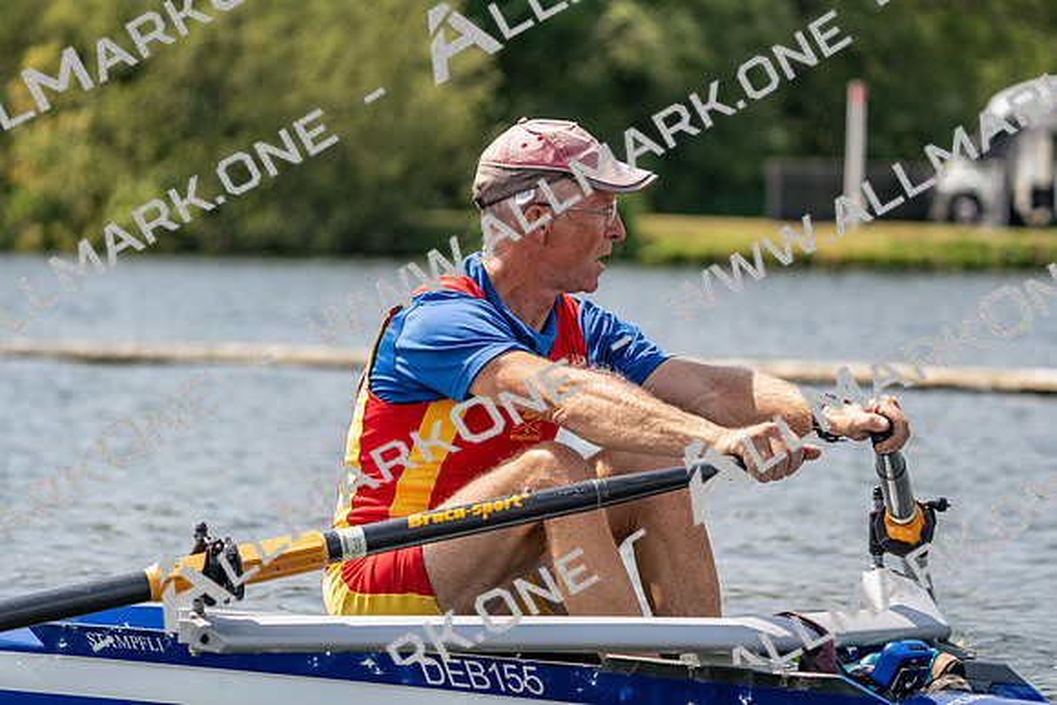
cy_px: 352
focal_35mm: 200
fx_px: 5873
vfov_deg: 6.9
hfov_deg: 10.3
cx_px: 528
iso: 250
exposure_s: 1/1600
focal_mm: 200
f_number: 5.6
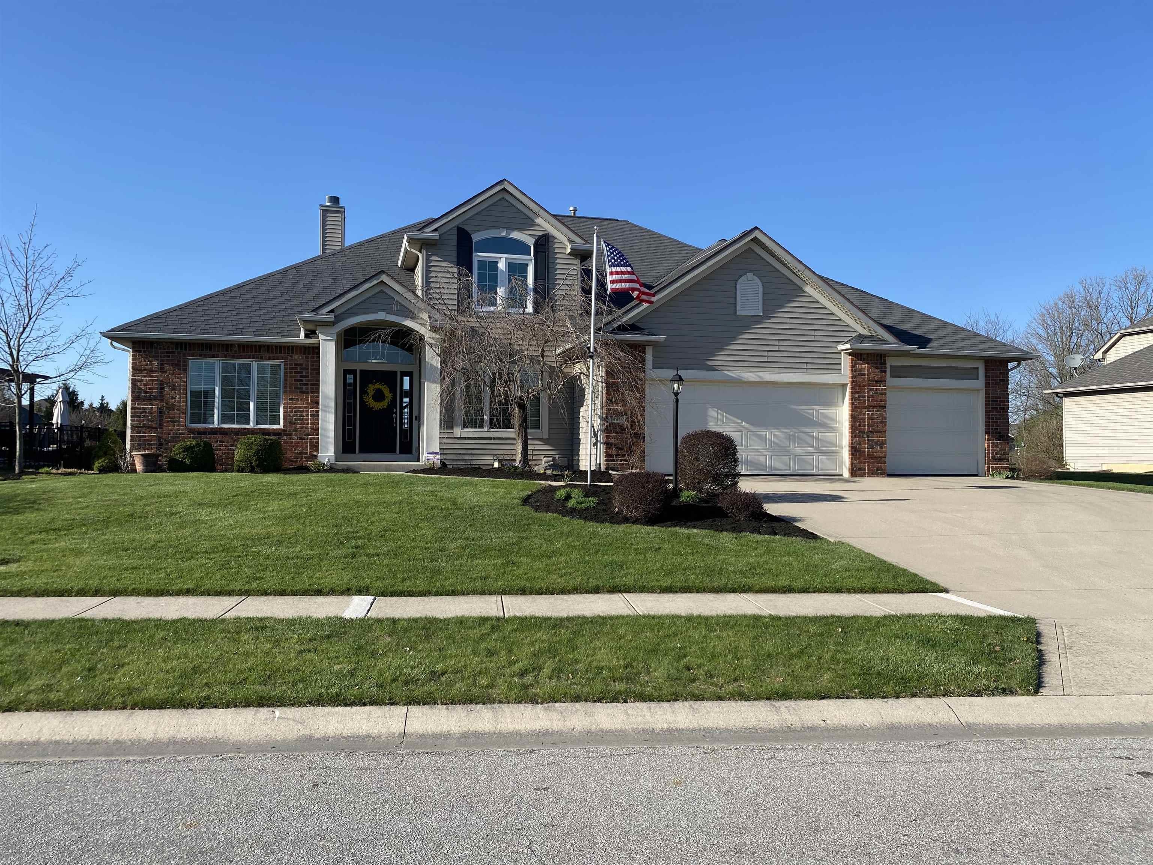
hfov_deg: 67.3
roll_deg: -1.2
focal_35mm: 26
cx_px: 576
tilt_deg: +2.1
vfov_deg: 53.1
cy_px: 432
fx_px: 866
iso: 32
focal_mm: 4.25
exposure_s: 1/2105
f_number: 1.8
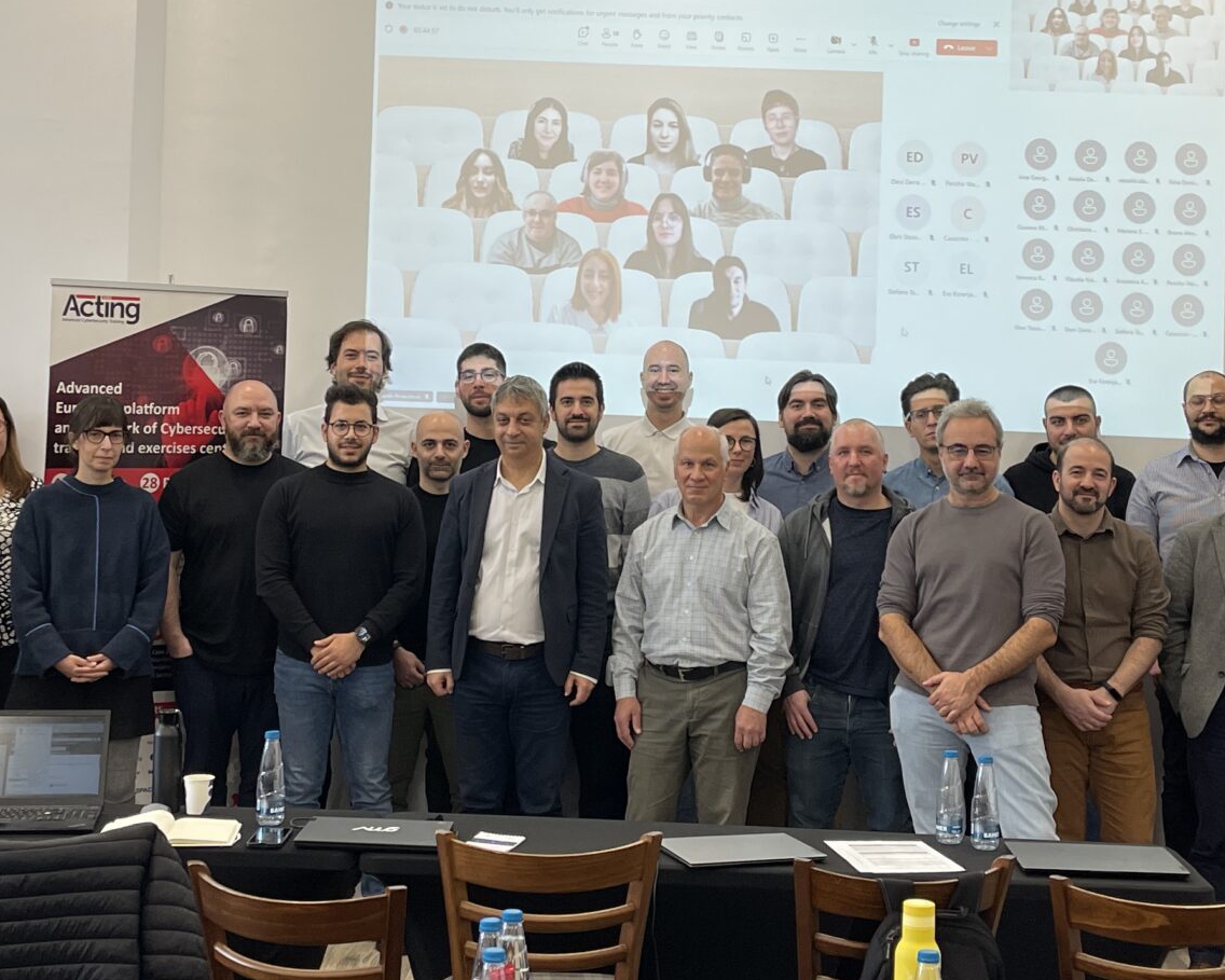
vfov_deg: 27.5
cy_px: 330
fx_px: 1994
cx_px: 622
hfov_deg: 34.1
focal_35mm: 55
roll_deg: -1.9
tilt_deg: +1.7
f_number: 1.6
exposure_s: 1/100
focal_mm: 5.1
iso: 100
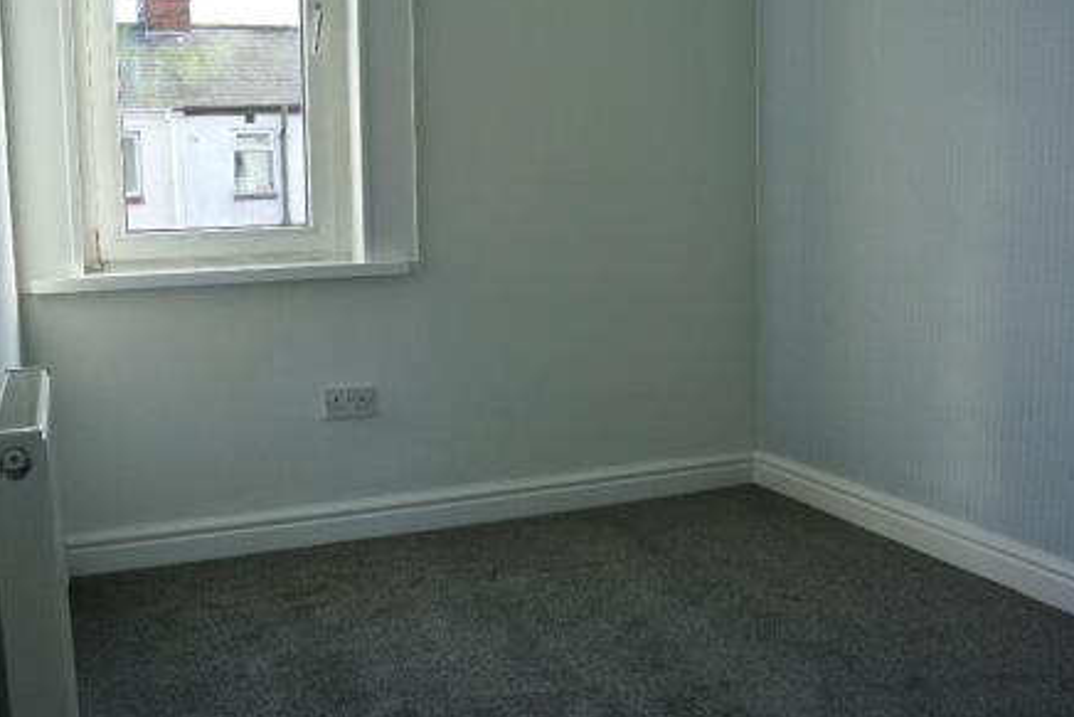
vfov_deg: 36.9
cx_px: 544
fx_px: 1074
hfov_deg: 53.1
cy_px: 339
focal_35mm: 36
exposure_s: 1/160
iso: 200
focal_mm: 12.5
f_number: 3.8
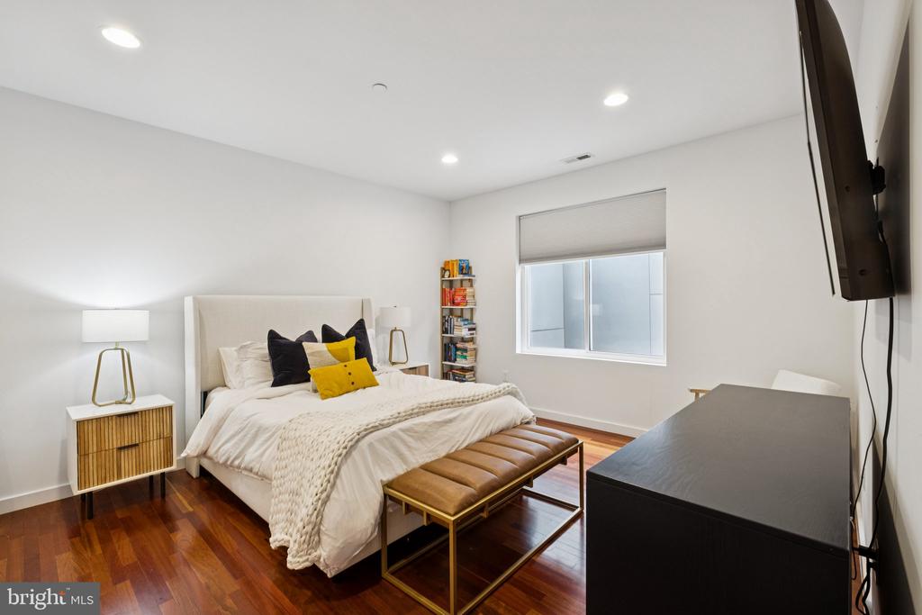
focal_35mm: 15
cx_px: 461
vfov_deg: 77.3
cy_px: 308
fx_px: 384
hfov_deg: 100.4
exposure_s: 1/6
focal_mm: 10
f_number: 8
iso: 250
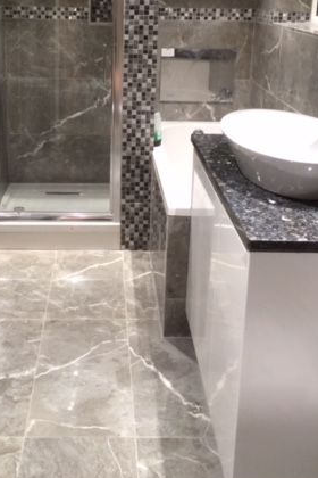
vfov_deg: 42.2
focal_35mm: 46
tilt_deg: -17.6
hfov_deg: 29.1
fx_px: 609
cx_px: 112
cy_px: 163
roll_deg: +0.2
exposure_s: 1/33
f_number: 2.2
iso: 160
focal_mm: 4.15
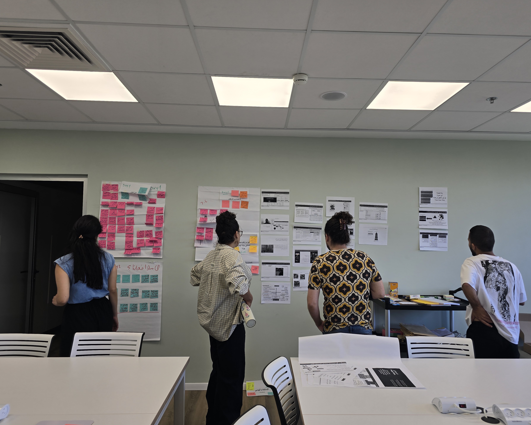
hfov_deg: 68.1
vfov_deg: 56.8
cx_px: 273
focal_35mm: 25
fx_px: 393
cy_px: 206
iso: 12
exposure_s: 1/114
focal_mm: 6.3
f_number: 1.7
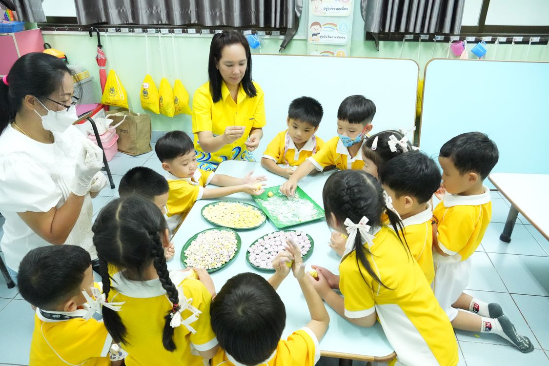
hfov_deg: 67.4
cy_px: 183
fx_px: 412
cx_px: 274
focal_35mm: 27
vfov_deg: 47.9
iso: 10000
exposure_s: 1/200
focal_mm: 18
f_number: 5
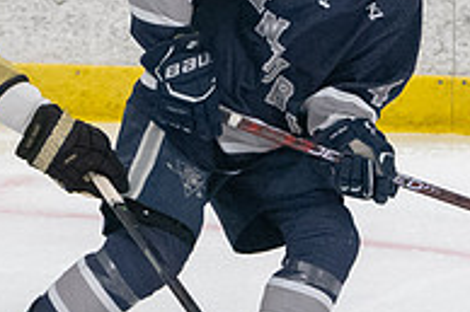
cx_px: 237
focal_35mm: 990
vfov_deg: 1.4
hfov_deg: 2.1
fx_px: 12914
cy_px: 139
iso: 12800
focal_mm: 200
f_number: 4.5
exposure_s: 1/1250
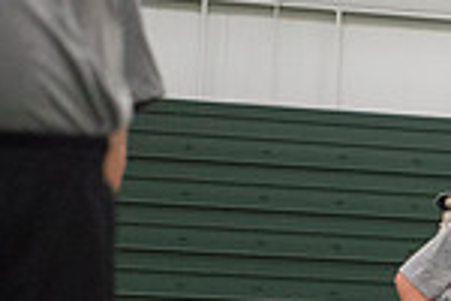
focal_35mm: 239
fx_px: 2994
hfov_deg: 8.3
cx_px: 818
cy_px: 215
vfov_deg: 5.7
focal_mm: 62
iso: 3200
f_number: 3.2
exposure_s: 1/320
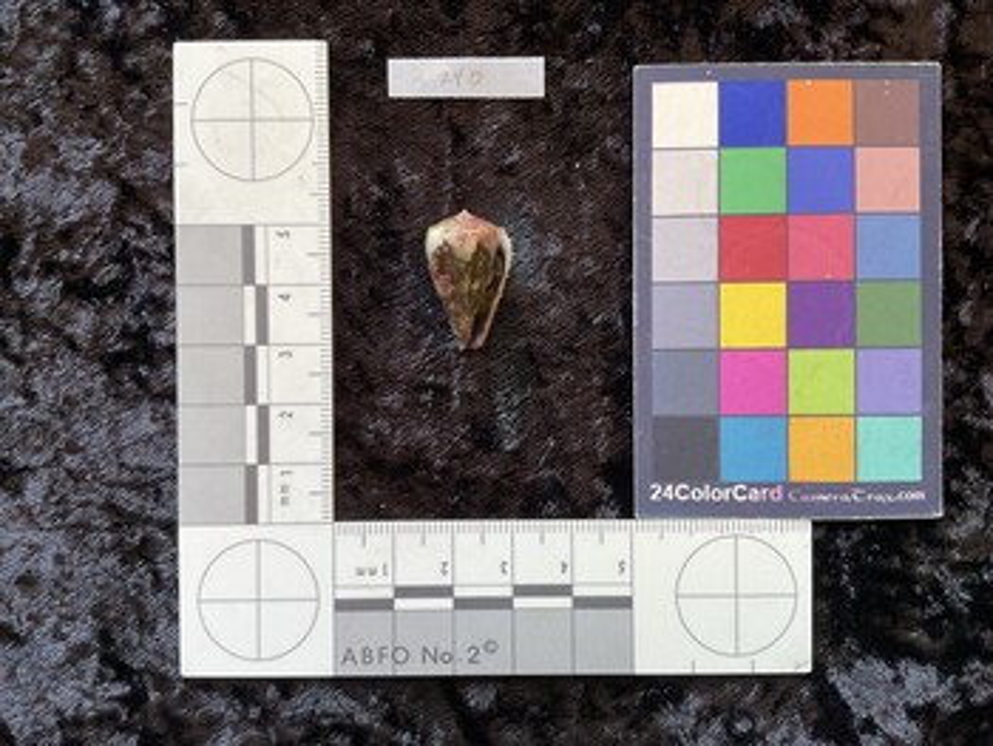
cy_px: 373
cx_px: 496
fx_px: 832
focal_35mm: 29
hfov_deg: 61.6
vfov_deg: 48.3
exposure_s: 1/60
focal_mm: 3
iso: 40
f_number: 1.8
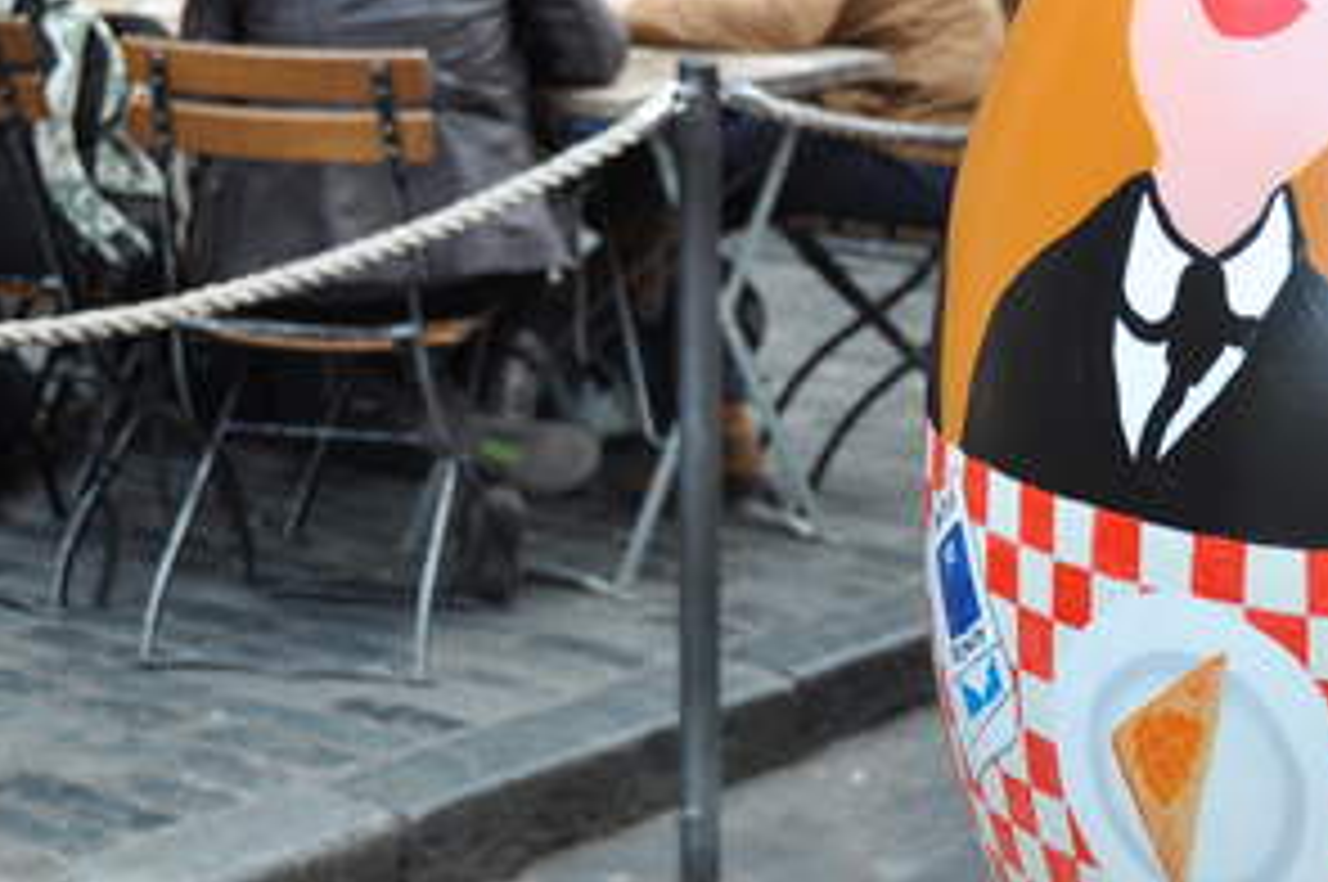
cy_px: 331
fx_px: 3832
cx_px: 1040
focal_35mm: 104
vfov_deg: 13.1
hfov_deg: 19.5
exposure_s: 1/125
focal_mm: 32
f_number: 5.6
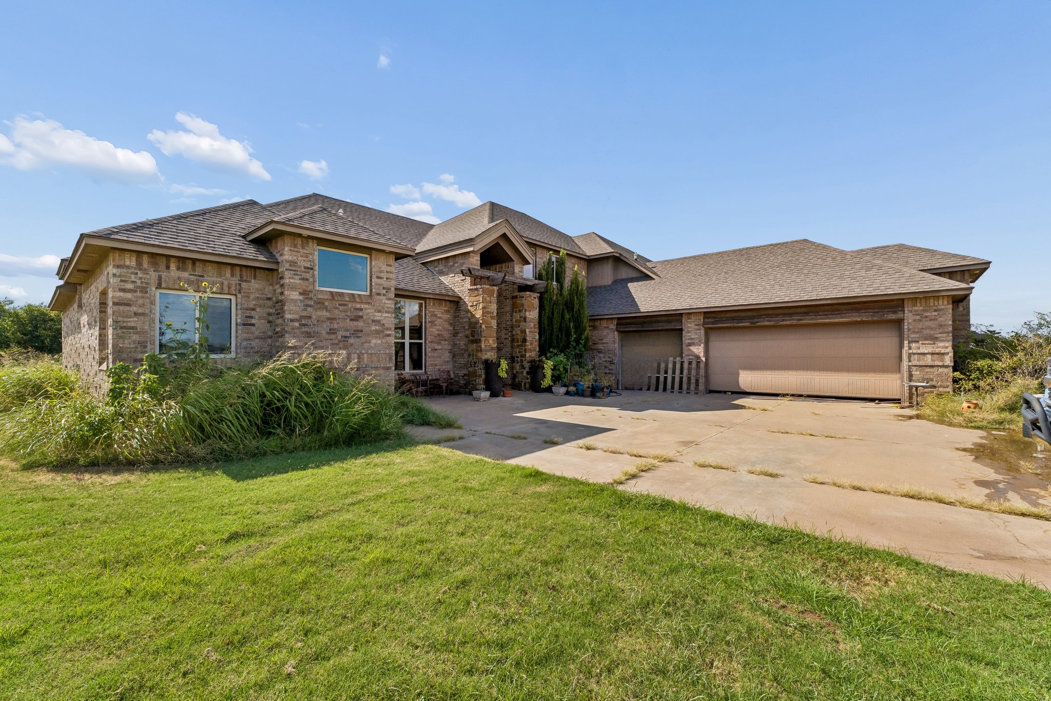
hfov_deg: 100.4
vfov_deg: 77.3
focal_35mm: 15
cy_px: 350
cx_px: 526
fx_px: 438
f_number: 8
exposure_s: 1/1250
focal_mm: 10
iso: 200
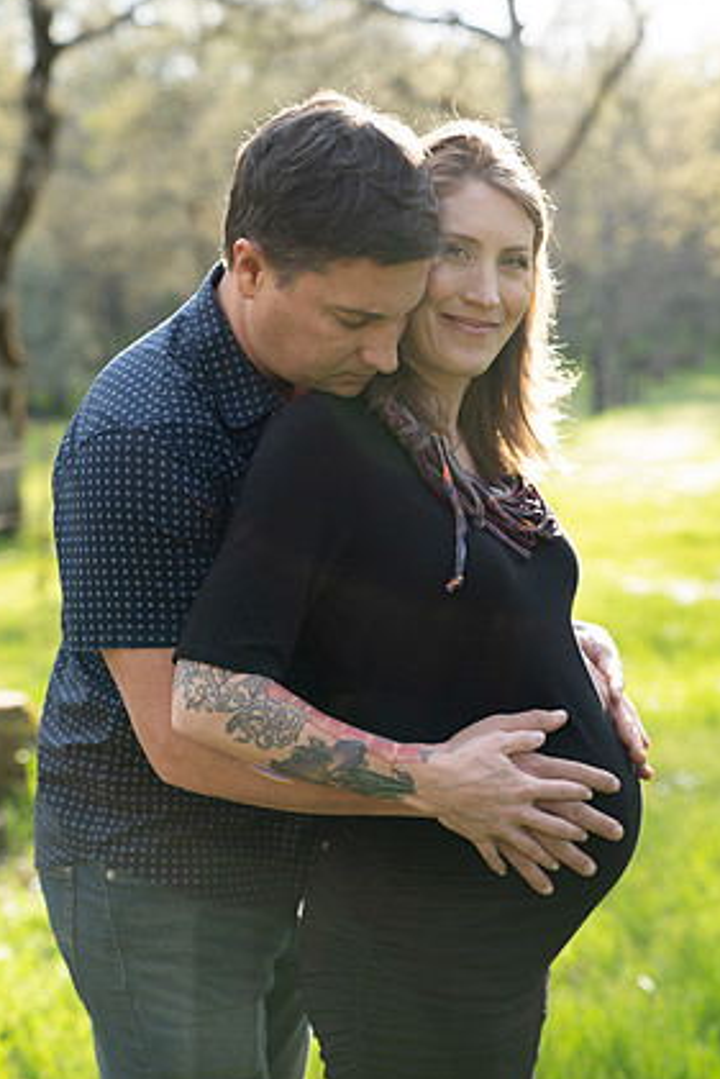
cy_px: 561
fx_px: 1858
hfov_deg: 21.9
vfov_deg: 32.4
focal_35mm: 62
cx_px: 351
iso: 160
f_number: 3.2
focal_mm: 58
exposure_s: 1/250
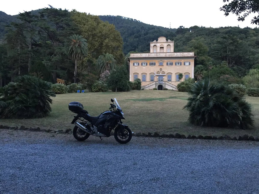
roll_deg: -2.9
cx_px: 130
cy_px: 97
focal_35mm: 29
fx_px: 217
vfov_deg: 48.2
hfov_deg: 61.7
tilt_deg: +0.5
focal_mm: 4.15
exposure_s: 1/33
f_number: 2.2
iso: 125
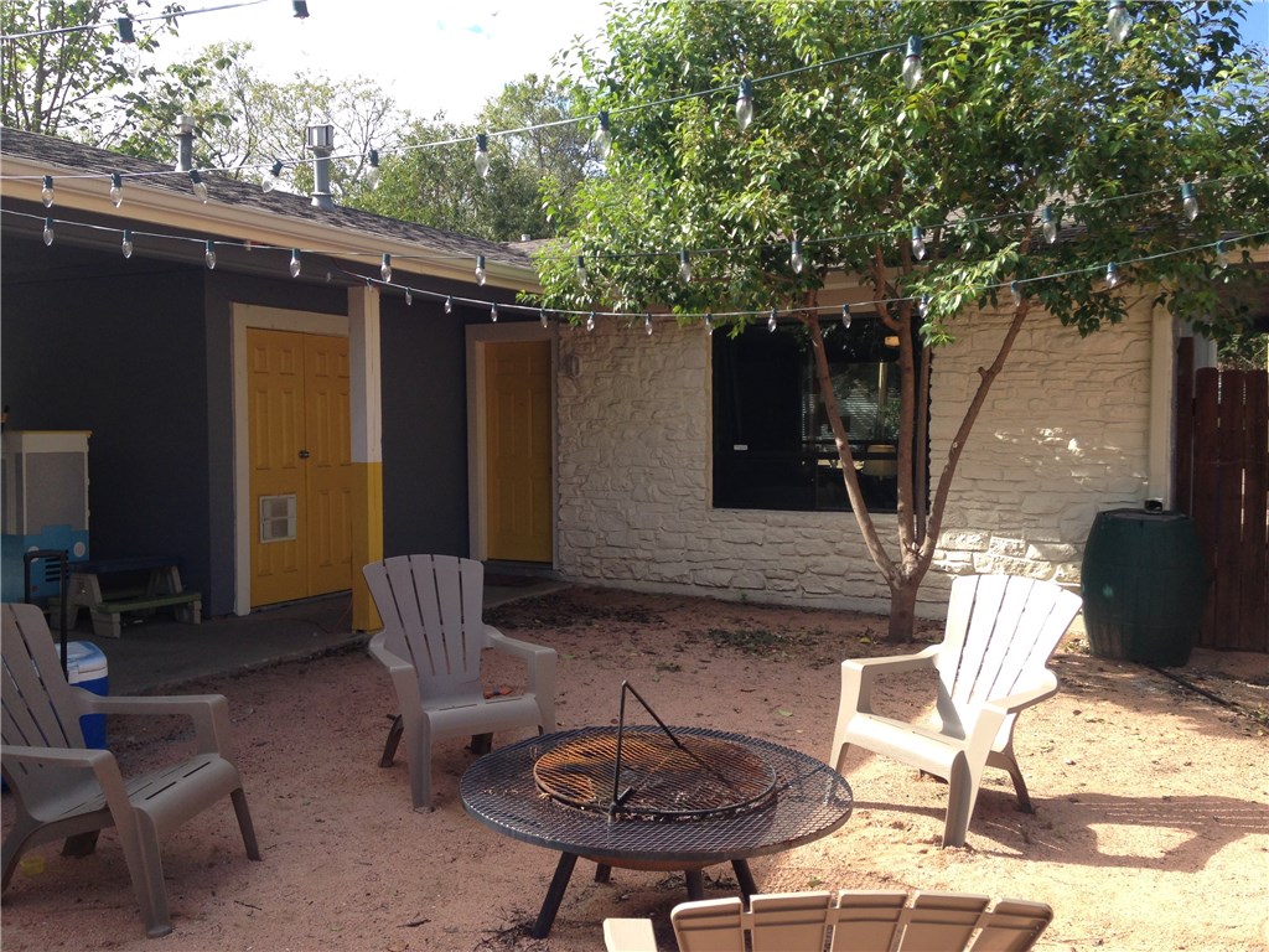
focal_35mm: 33
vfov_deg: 42.9
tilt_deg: -3.8
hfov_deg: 55.4
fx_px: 1210
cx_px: 634
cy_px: 476
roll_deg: +0.8
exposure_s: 1/638
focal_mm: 4.12
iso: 50
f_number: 2.4
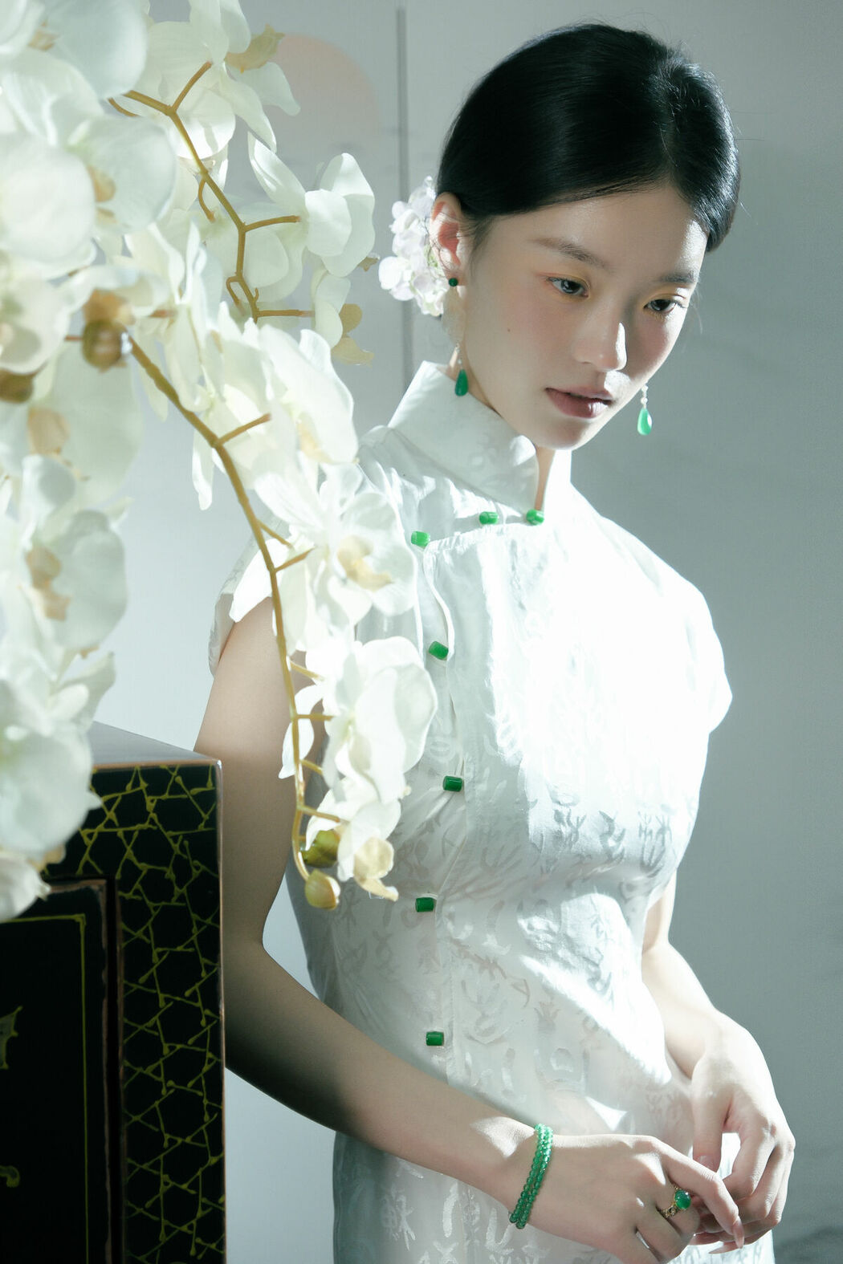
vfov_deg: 24.5
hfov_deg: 16.5
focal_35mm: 83
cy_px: 632
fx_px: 2915
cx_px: 422
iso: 800
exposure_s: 1/250
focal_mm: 55
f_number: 2.8
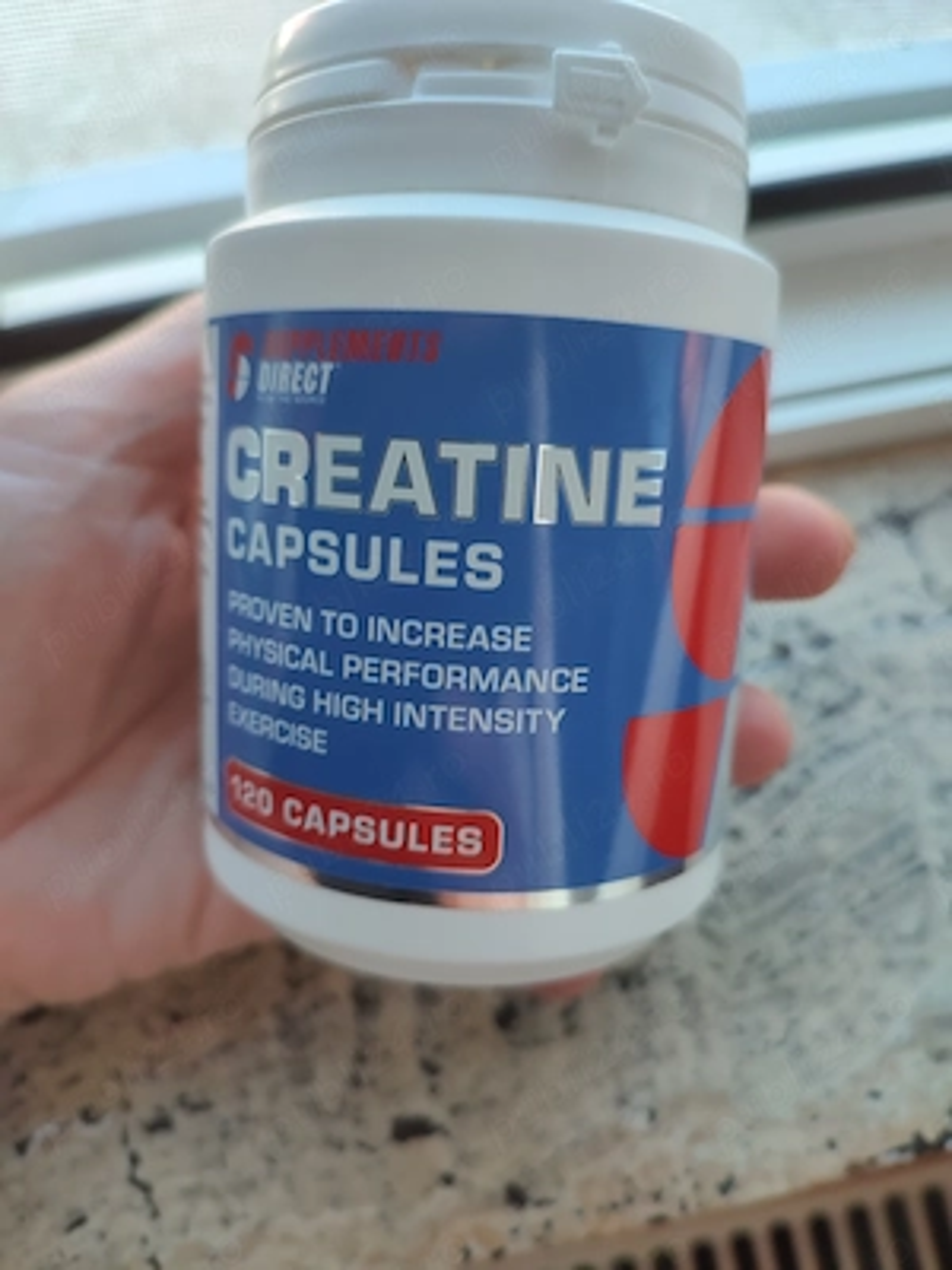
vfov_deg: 69.4
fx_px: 917
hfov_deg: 54.9
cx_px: 476
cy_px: 635
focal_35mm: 25
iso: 82
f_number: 1.9
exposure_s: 1/50
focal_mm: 6.04
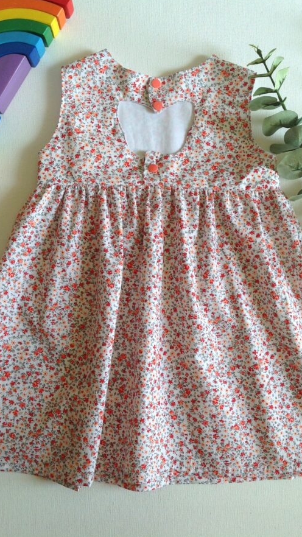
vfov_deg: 51.6
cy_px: 268
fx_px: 555
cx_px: 149
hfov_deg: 30.4
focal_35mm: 39
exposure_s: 1/120
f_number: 2.4
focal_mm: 4.28
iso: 64
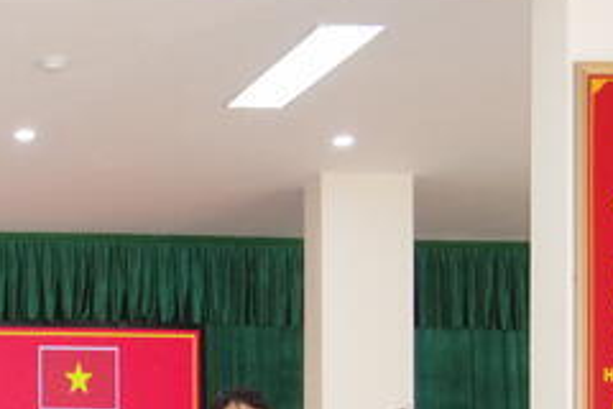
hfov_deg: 16.8
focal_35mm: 110
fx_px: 1873
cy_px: 605
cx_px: -314
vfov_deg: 11.9
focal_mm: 21
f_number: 6.3
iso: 3200
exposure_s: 1/100
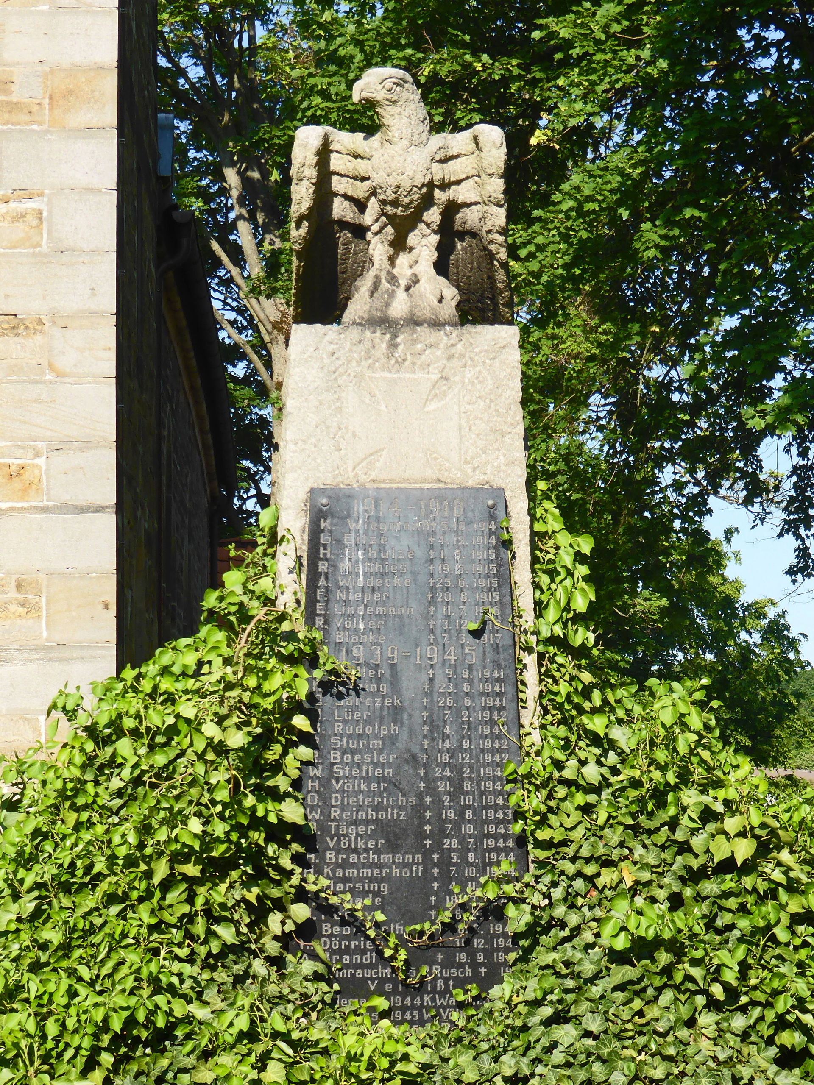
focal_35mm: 57
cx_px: 407
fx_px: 1787
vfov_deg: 33.8
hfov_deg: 25.7
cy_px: 542
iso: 100
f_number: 4.6
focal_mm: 9.7
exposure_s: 1/320
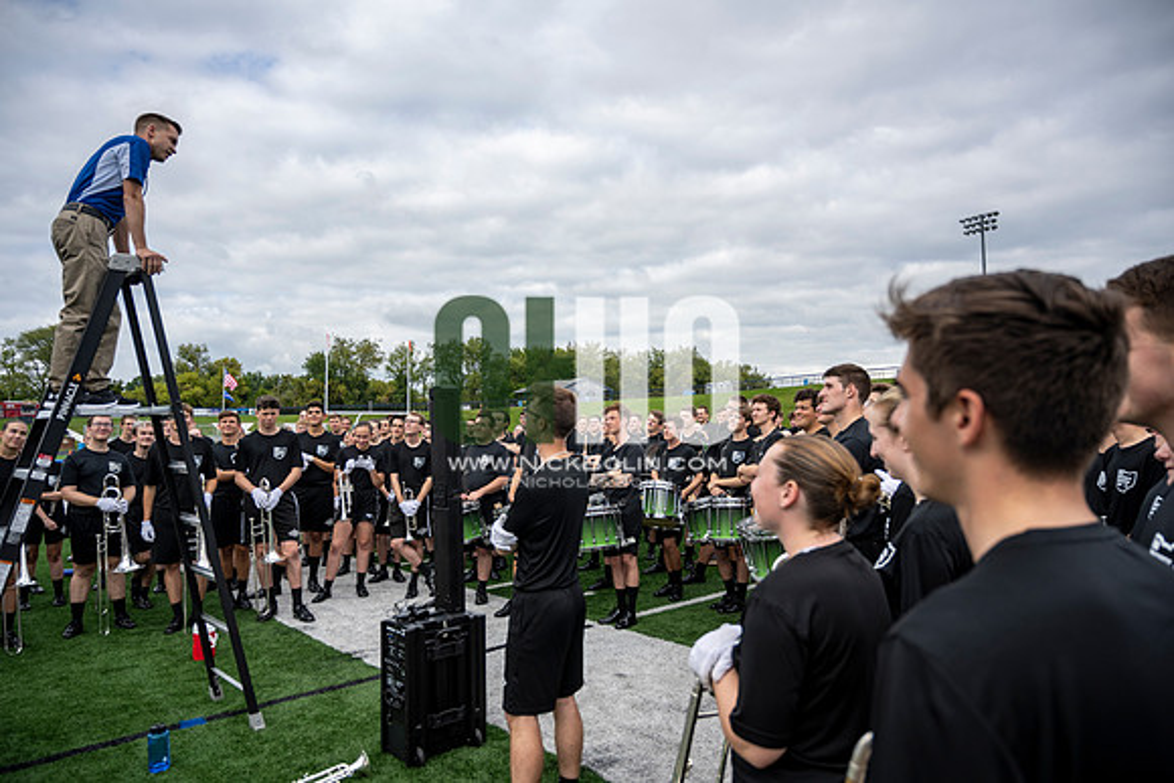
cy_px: 392
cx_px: 587
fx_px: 783
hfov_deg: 73.7
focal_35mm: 24
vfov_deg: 53.2
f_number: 4
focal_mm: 24
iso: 125
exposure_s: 1/800
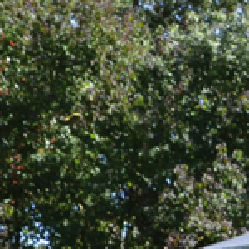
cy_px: 339
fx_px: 4053
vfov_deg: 3.5
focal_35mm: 498
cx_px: 828
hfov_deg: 3.4
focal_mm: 55
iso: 110
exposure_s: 1/125
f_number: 5.6
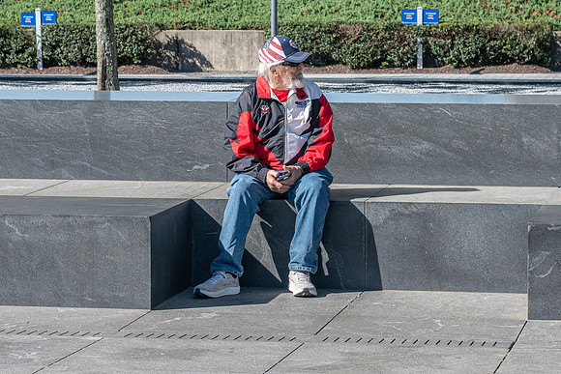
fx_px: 2352
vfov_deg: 9.1
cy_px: 129
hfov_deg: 13.6
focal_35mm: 151
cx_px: 263
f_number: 9
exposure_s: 1/200
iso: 220
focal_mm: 92
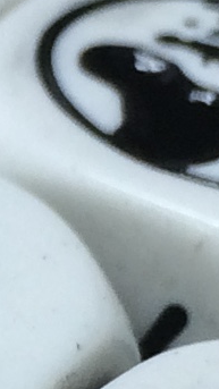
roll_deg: -7.1
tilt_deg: -35.3
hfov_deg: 3.8
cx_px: -620
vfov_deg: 7.1
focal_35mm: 301
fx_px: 3107
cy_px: 382
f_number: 2.2
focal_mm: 4.15
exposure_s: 1/50
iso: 40
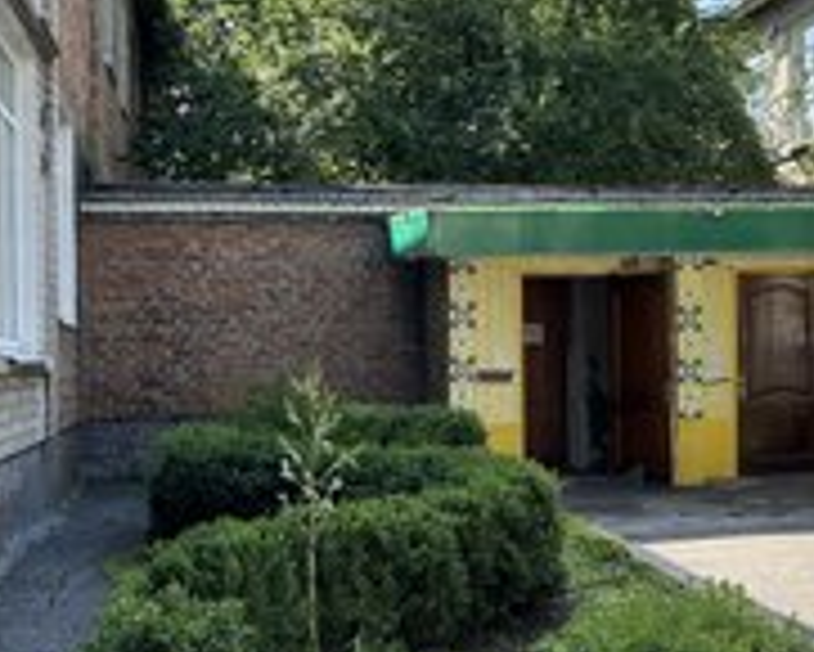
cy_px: 310
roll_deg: +1.6
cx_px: 499
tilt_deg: +1.5
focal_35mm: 56
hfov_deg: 33.4
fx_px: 1350
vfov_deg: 27.2
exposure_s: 1/1112
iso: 50
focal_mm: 5.7
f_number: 1.5
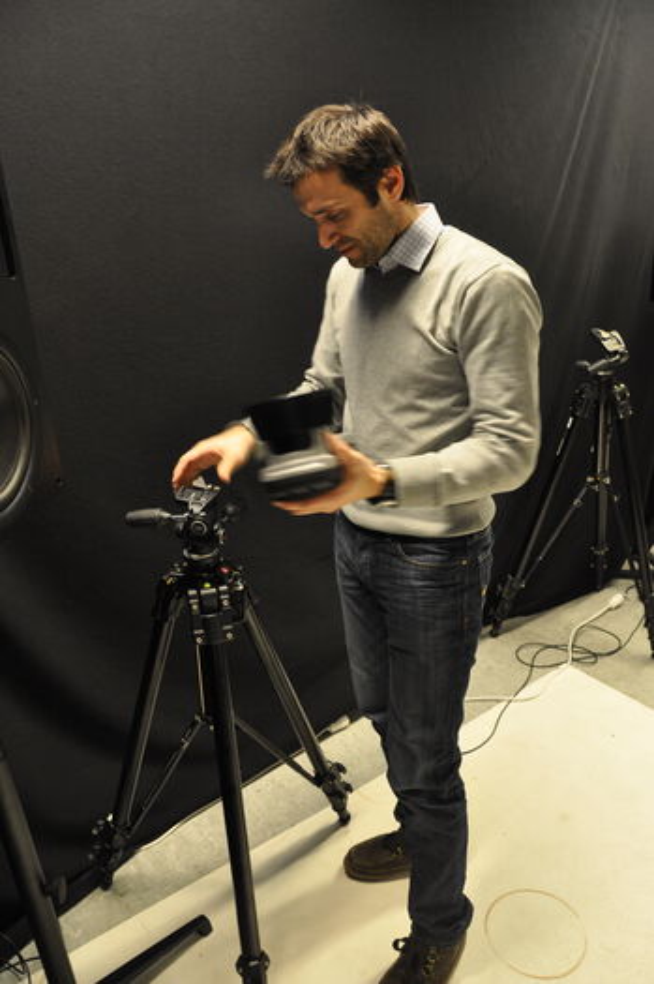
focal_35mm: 27
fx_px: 737
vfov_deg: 67.4
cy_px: 492
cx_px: 327
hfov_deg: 47.8
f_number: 4
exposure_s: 1/15
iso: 560
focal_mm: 18
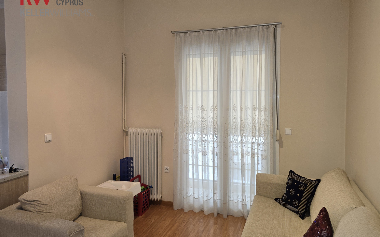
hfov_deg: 72.5
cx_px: 192
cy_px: 106
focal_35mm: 25
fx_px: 259
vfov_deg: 49.2
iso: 100
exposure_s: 1/50
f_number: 1.7
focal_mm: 6.3
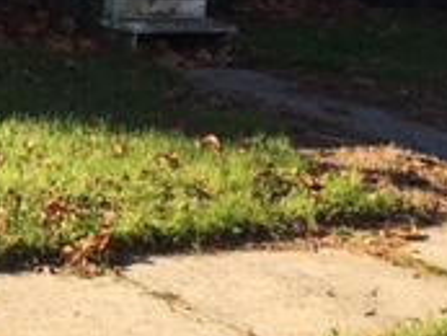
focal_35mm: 107
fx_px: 1383
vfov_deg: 13.1
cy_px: -178
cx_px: -158
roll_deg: -3.8
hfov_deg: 17.1
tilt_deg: +3.5
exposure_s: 1/557
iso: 25
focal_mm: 4.15
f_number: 2.2
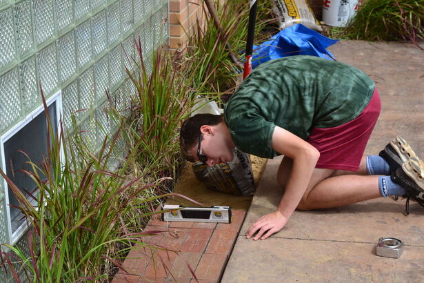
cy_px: 142
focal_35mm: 72
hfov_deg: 28.1
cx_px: 212
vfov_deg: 18.9
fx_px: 848
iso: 400
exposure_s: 1/400
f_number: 11
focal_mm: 48
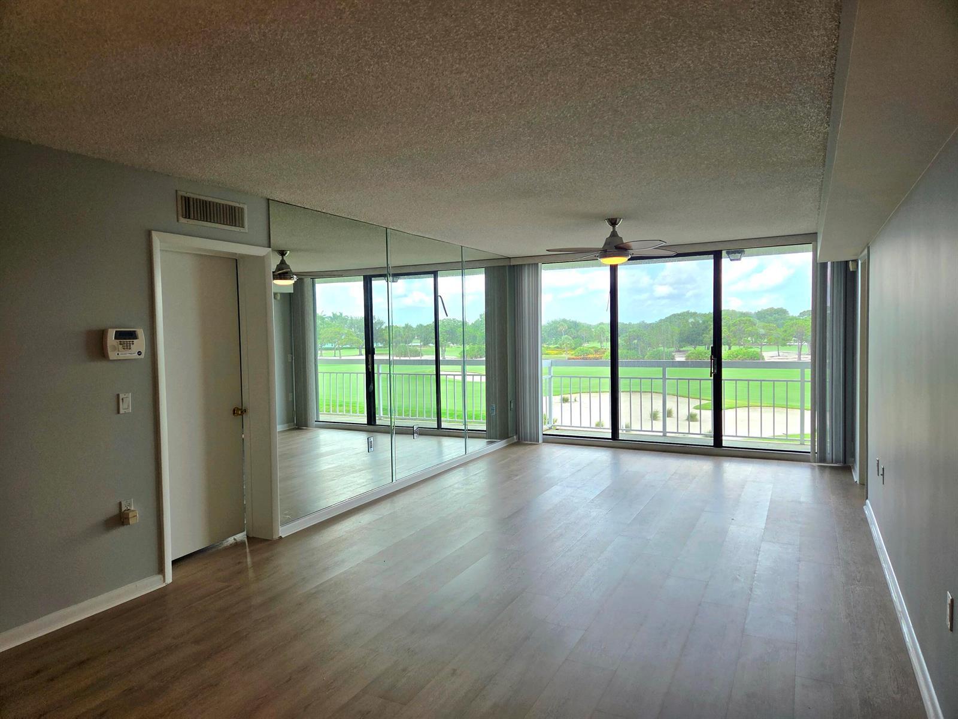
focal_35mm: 23
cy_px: 360
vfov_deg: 58.9
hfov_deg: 73.9
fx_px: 637
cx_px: 479
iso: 80
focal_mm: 5.4
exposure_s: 1/625
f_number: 1.8
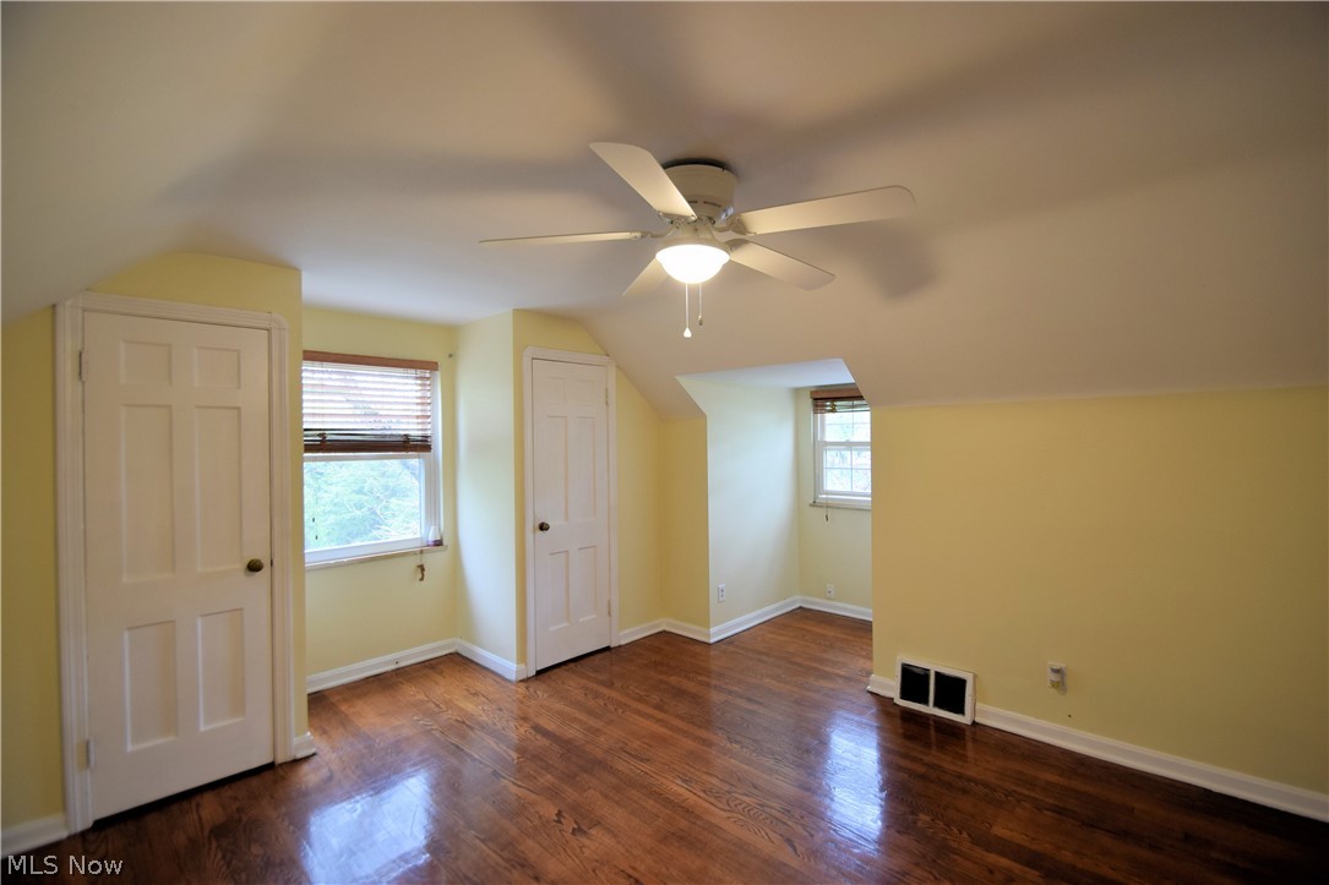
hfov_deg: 100.4
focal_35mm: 15
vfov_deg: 77.3
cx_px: 664
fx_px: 554
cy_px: 442
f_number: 3.5
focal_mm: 10
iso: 220
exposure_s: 1/15
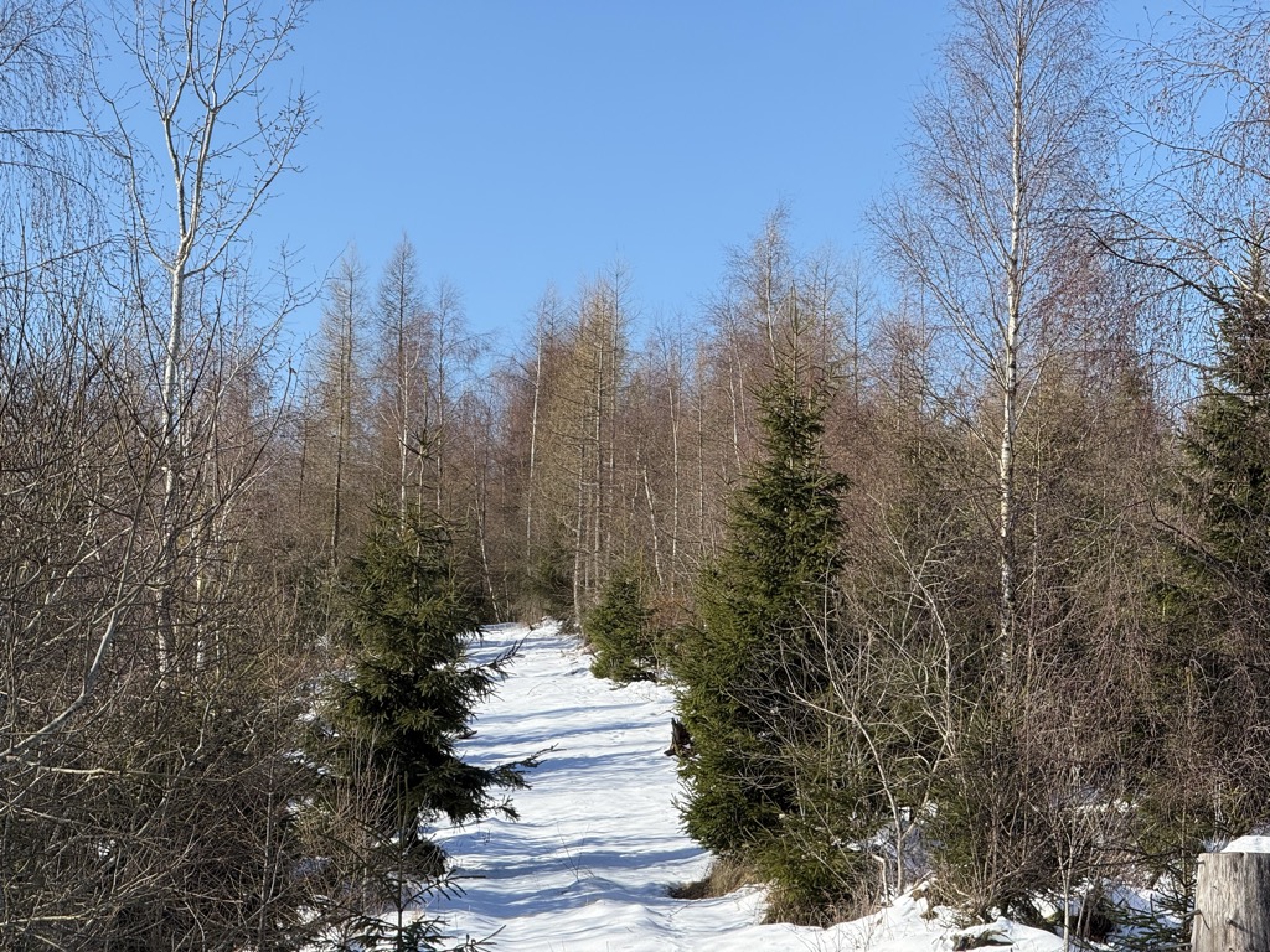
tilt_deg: +5.2
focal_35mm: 120
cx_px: 635
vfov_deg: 12.3
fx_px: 4403
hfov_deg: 16.4
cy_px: 476
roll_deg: -1.5
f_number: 2.8
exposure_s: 1/860
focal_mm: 15.66
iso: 50
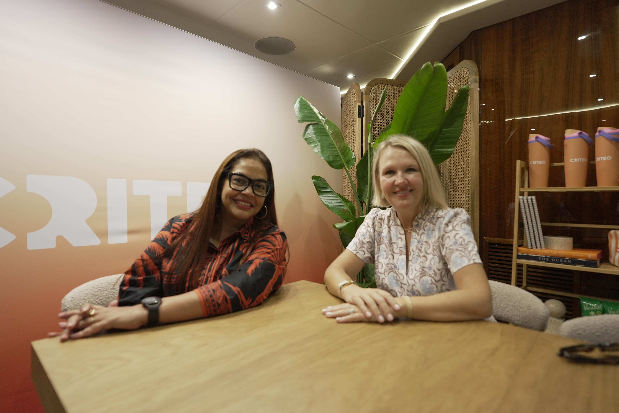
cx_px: 310
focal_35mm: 19
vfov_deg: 64.6
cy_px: 206
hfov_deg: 86.9
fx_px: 327
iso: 800
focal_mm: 19
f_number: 2.8
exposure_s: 1/50
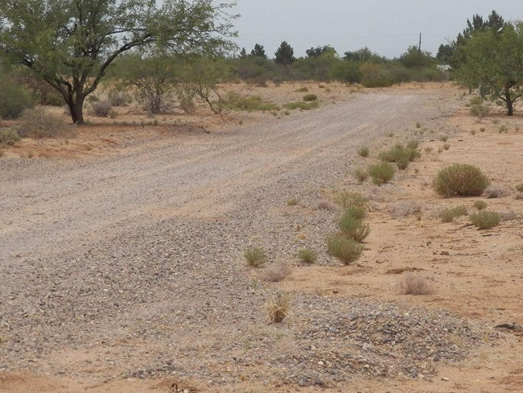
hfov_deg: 16.0
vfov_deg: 12.0
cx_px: 320
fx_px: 1859
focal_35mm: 123
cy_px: 138
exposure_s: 1/1600
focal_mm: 14.4
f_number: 4.5
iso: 125
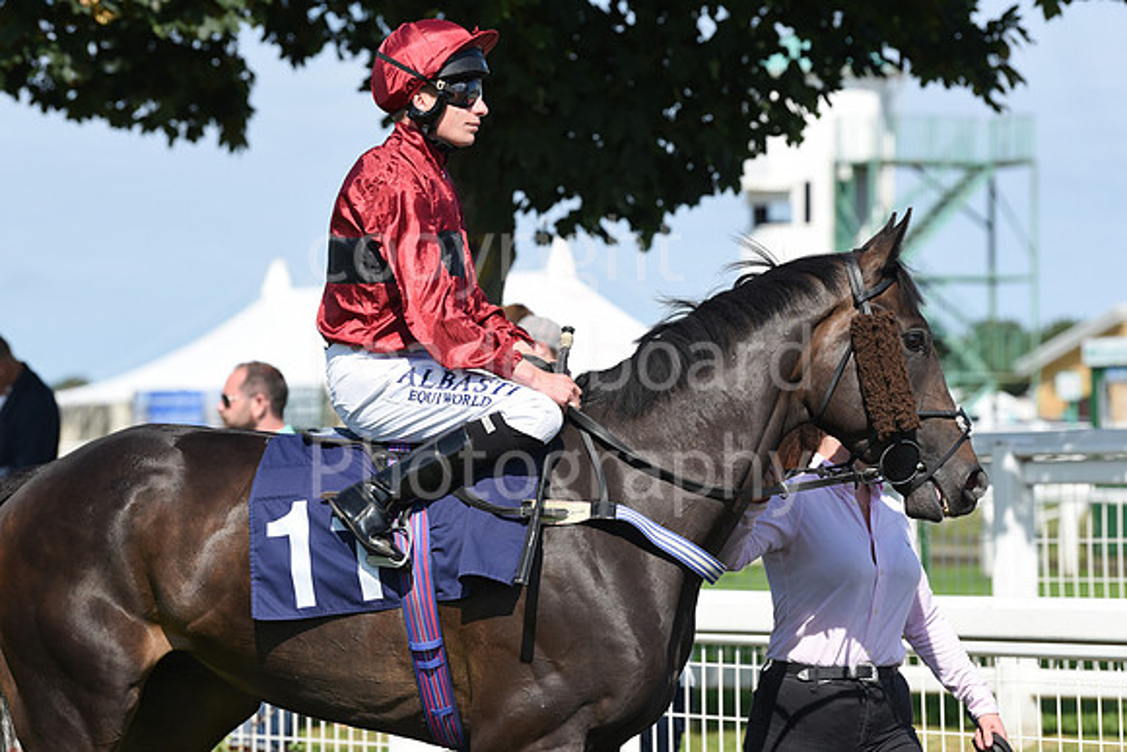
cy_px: 376
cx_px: 564
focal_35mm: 170
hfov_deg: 12.1
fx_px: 5323
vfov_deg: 8.1
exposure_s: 1/2000
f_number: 5.6
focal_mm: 170
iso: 400
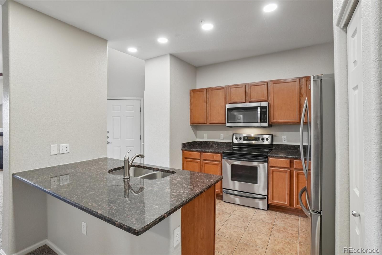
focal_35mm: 16
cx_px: 191
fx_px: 175
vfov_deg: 72.0
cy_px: 128
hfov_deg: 95.0
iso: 400
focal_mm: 11
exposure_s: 1/13
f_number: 8
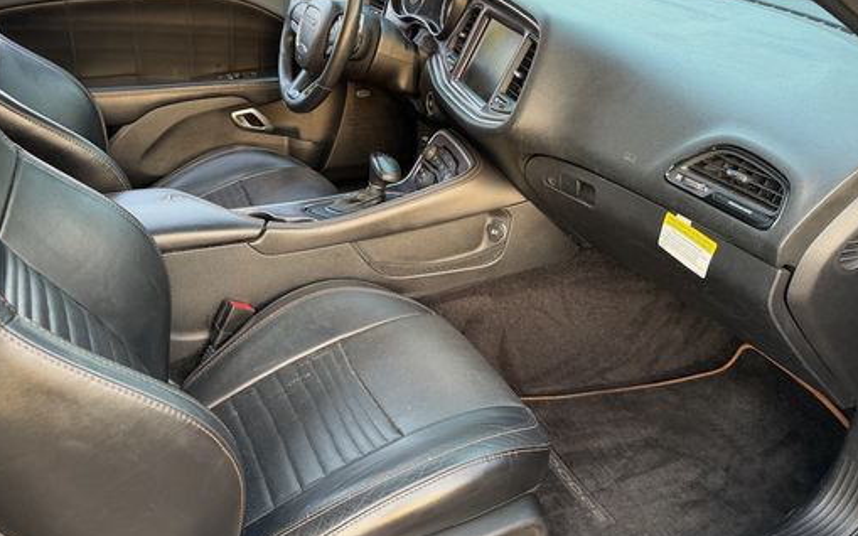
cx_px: 386
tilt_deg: -25.3
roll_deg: +0.2
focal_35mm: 32
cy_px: 275
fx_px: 748
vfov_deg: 39.4
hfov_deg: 59.5
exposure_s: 1/93
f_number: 1.78
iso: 200
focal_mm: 6.76
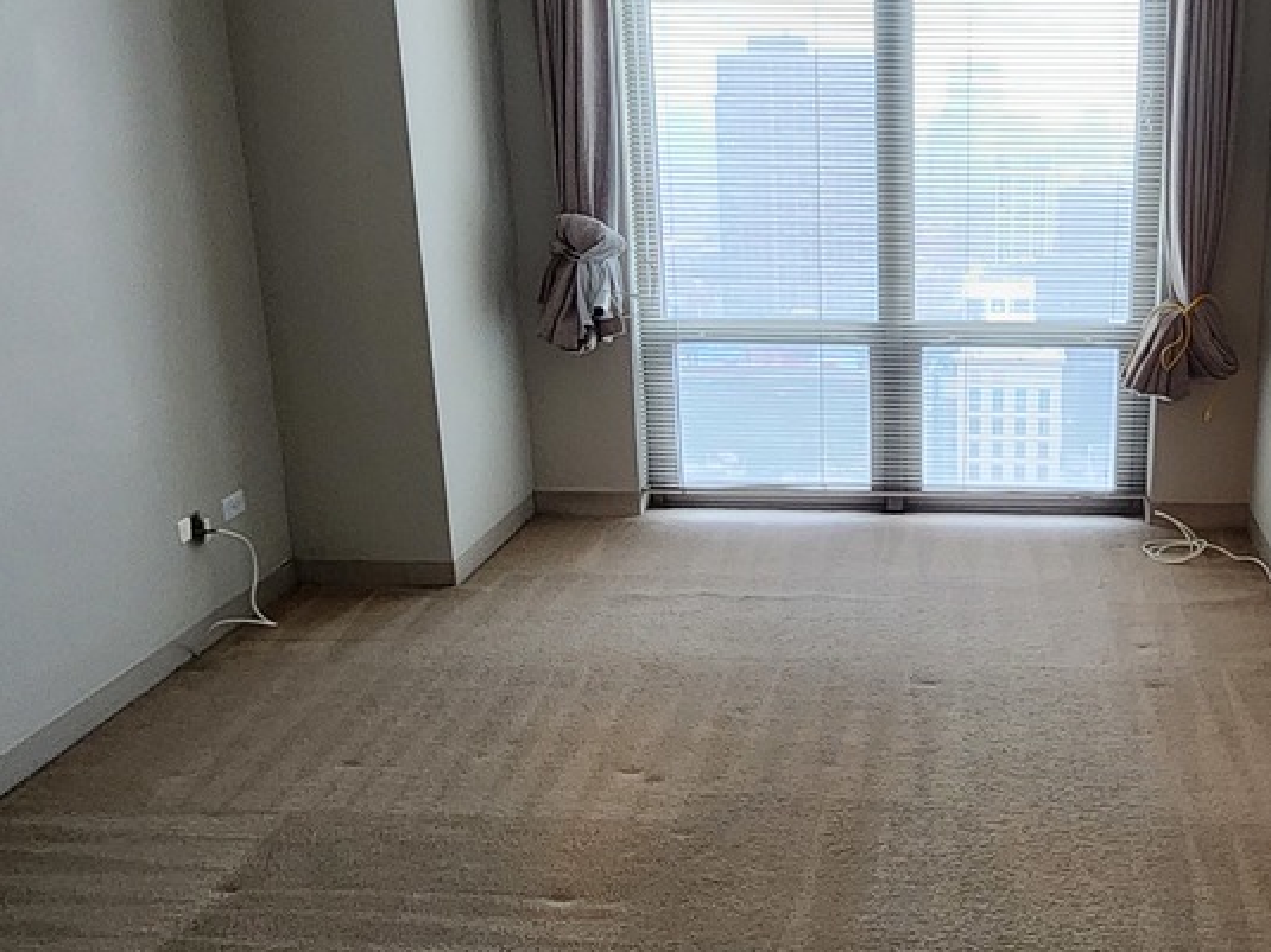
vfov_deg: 40.7
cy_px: 463
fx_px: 1285
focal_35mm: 35
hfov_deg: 50.6
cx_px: 946
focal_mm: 2.2
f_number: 2.2
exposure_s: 1/30
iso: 500
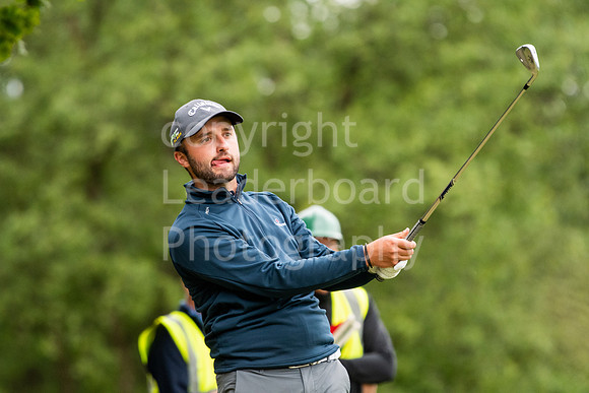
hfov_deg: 3.5
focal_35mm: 585
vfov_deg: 2.4
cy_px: 196
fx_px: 9573
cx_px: 294
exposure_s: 1/1600
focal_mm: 390
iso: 1600
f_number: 5.6
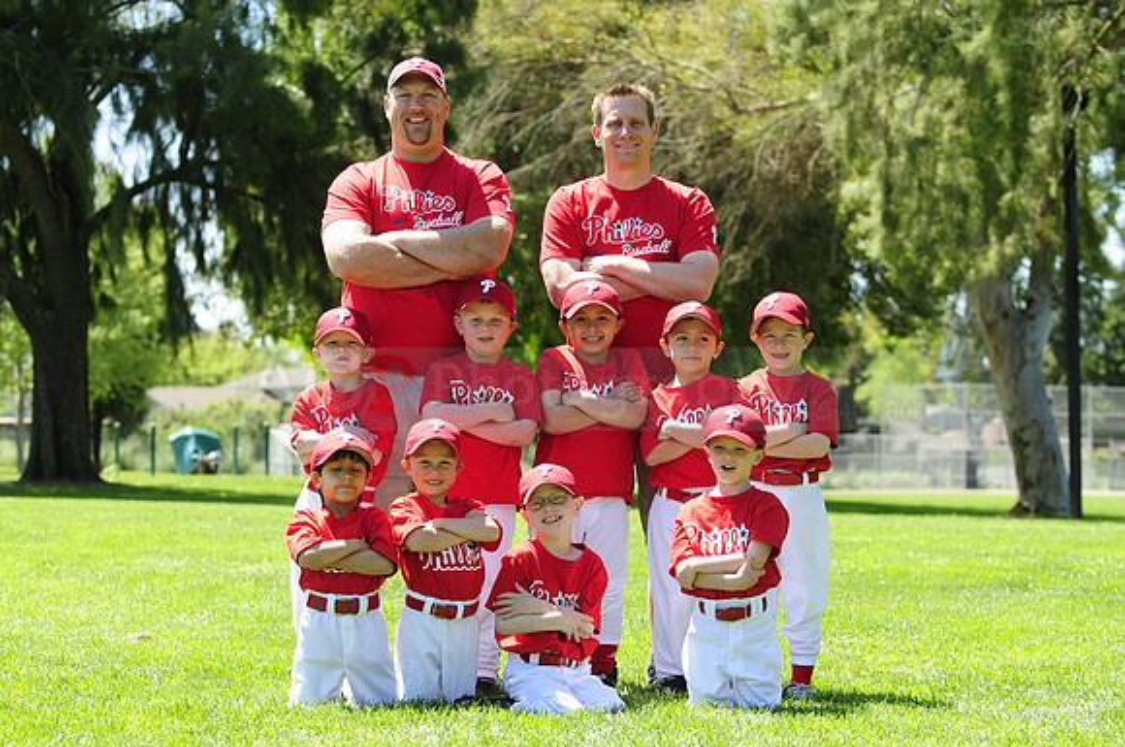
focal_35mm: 105
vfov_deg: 13.0
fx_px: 3277
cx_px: 562
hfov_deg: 19.5
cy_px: 374
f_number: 4.5
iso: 200
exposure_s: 1/500
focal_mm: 70
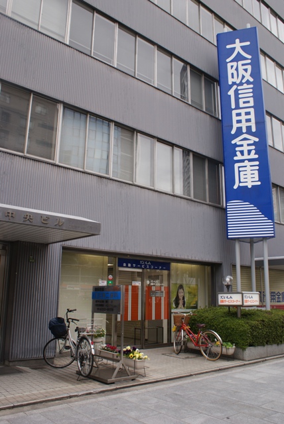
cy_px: 212
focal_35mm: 30
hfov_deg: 43.7
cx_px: 142
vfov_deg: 61.9
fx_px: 354
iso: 100
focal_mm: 20
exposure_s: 1/60
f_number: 8
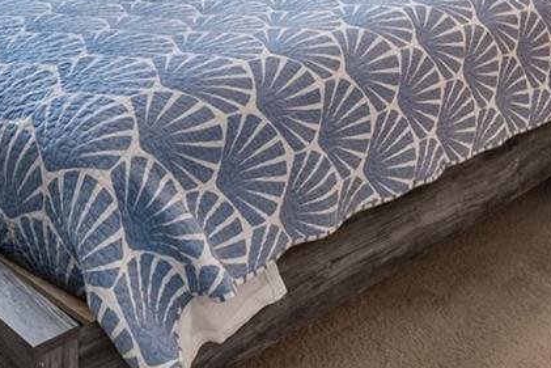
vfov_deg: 19.6
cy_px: -232
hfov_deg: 34.1
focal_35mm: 57
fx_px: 873
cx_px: 119
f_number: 7.1
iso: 100
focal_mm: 10
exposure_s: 1/4
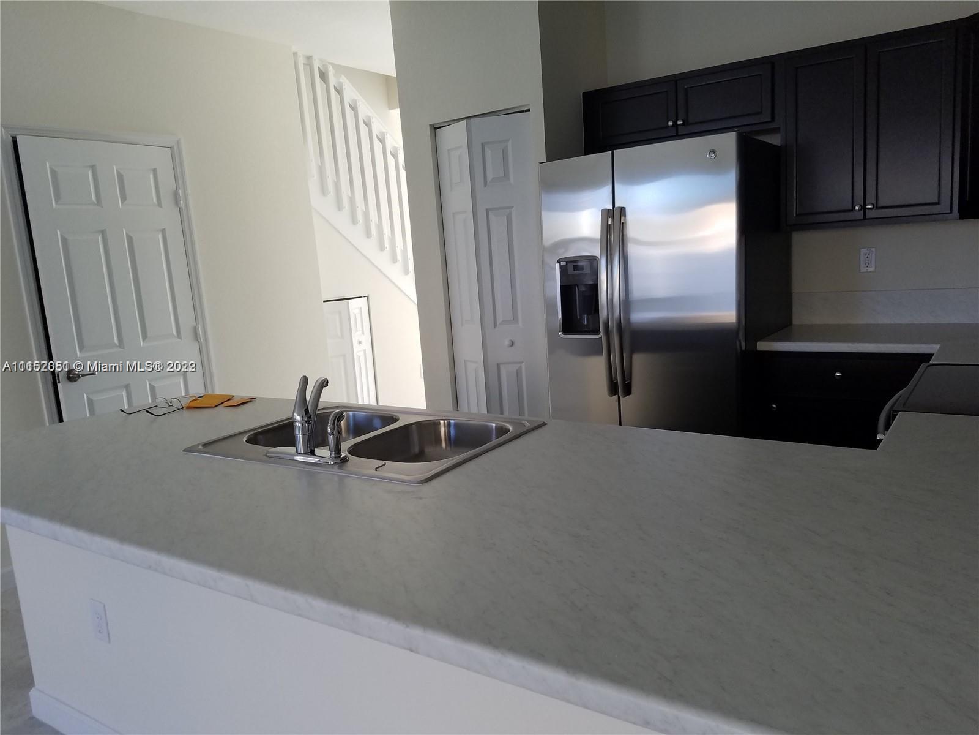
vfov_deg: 53.1
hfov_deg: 67.3
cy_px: 368
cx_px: 490
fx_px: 735
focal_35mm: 26
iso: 80
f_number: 1.7
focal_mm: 4.2
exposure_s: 1/120
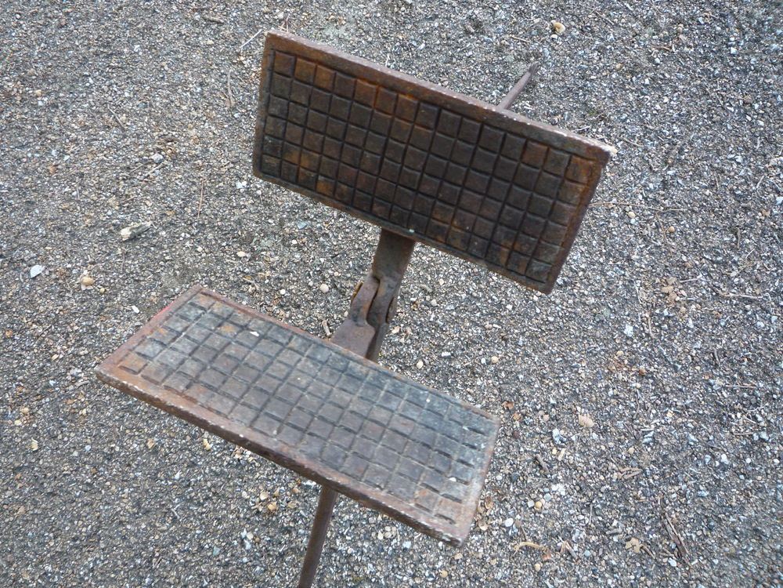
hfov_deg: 60.0
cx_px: 392
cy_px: 294
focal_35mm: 30
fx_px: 679
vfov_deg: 46.8
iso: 100
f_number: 3.3
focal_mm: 5.2
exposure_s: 1/30
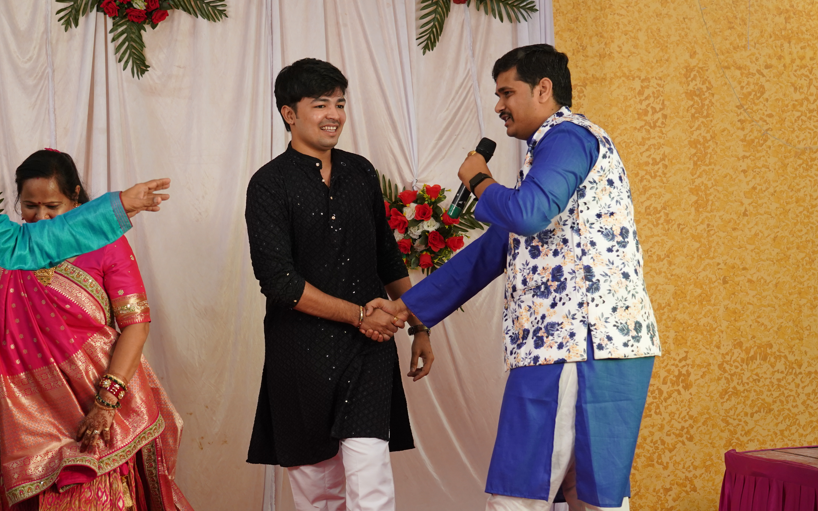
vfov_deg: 20.6
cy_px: 311
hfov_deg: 32.4
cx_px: 350
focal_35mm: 63
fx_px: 1404
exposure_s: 1/320
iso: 1600
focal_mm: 45
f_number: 4
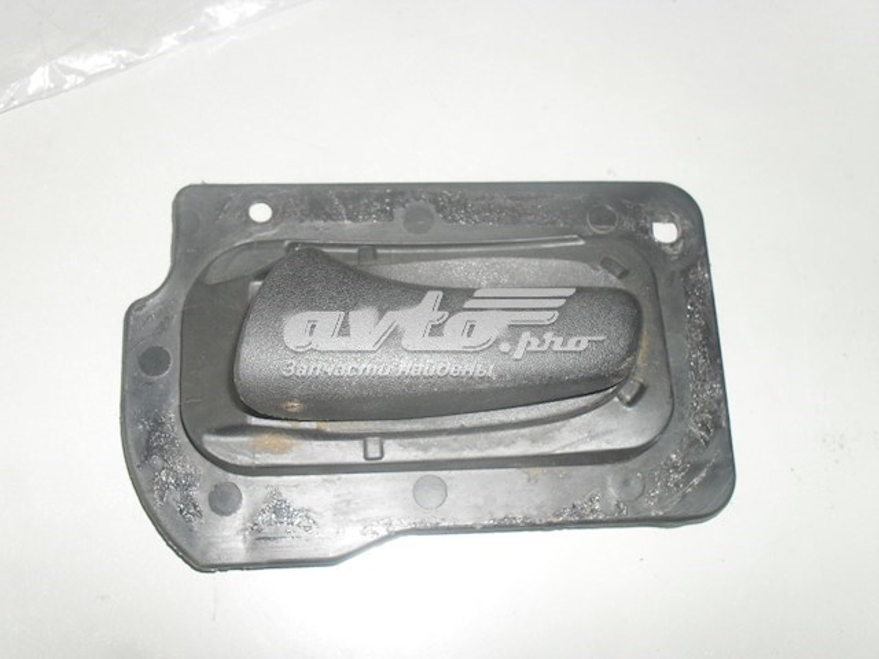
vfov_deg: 40.7
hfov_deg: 52.6
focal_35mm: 35
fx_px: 889
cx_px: 440
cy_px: 330
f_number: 3.2
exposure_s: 1/45
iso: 200
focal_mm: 6.3
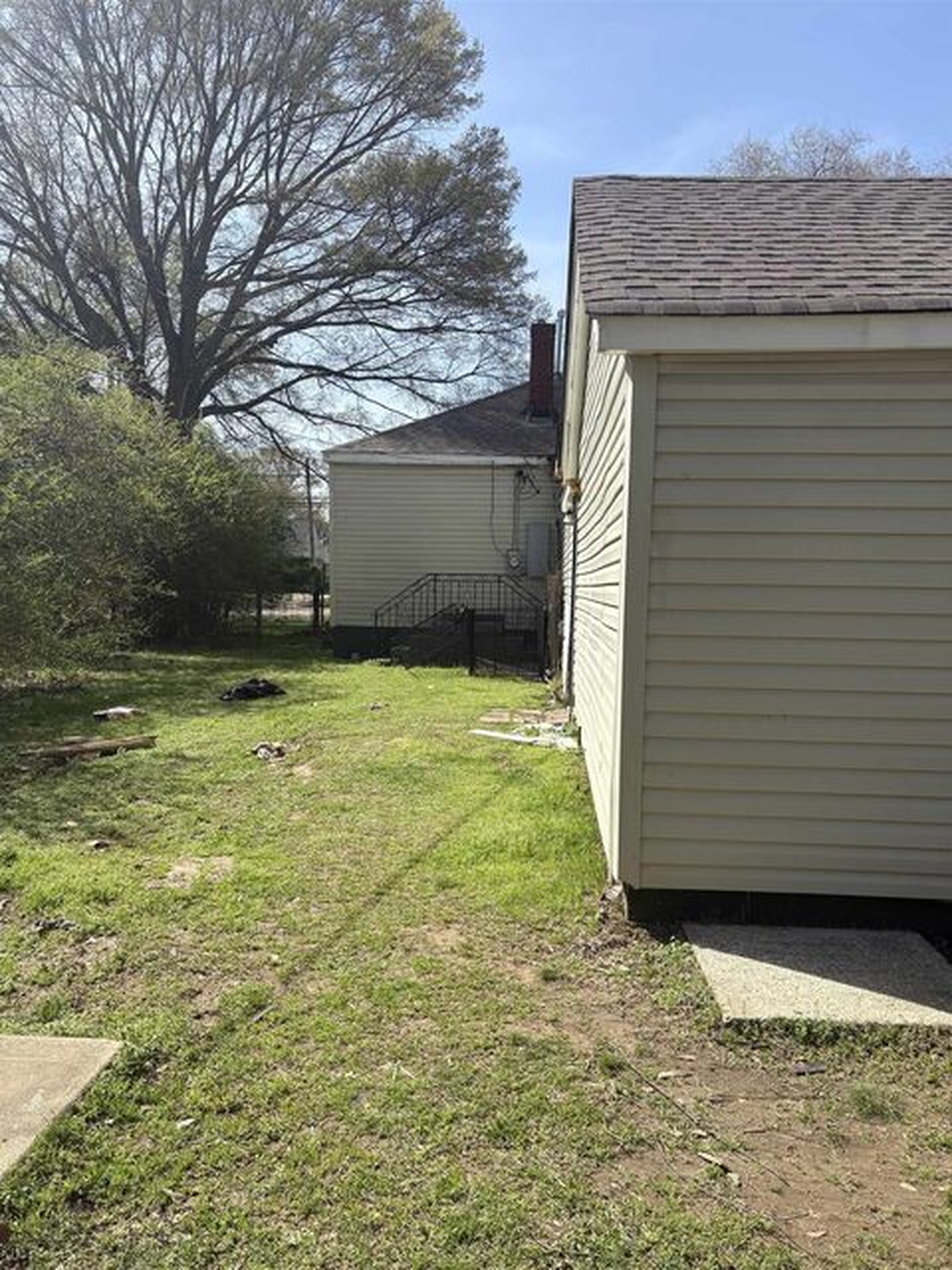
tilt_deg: -1.8
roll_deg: -1.0
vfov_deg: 67.3
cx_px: 476
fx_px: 953
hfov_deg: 53.1
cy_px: 635
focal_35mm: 26
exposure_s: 1/2283
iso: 50
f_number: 1.6
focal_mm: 5.96
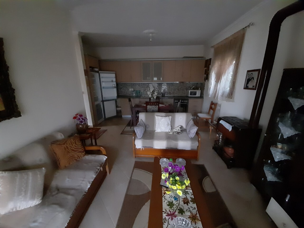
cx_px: 152
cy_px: 114
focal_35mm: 13
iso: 1000
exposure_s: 1/10
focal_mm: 1.42
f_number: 2.2
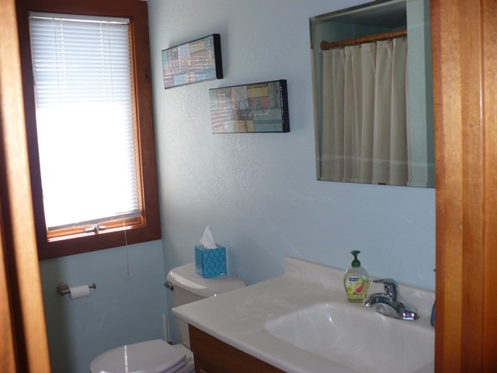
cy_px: 186
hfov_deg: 50.1
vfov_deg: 38.7
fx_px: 531
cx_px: 248
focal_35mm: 37
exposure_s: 1/30
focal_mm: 6.1
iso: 100
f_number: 2.8
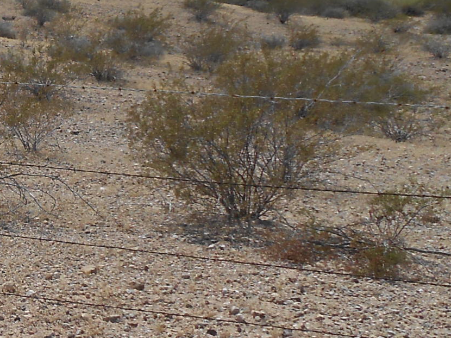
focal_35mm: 94
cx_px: -295
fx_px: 1224
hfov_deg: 17.8
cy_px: 97
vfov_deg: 15.7
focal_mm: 4.6
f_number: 3.5
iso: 80
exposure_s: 1/1250
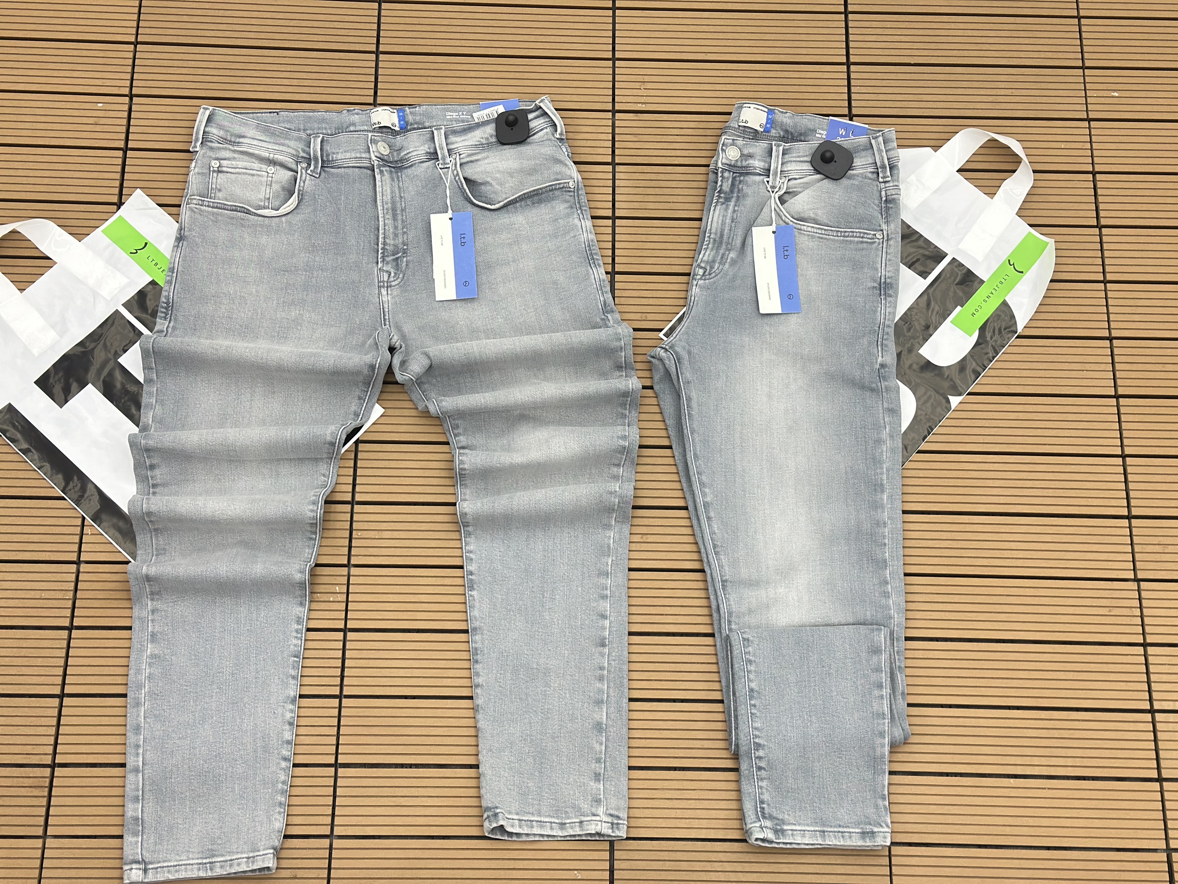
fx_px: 1633
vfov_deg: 30.3
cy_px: 442
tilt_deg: -70.2
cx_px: 589
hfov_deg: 39.7
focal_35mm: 48
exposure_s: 1/60
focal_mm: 6.86
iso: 160
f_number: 1.78
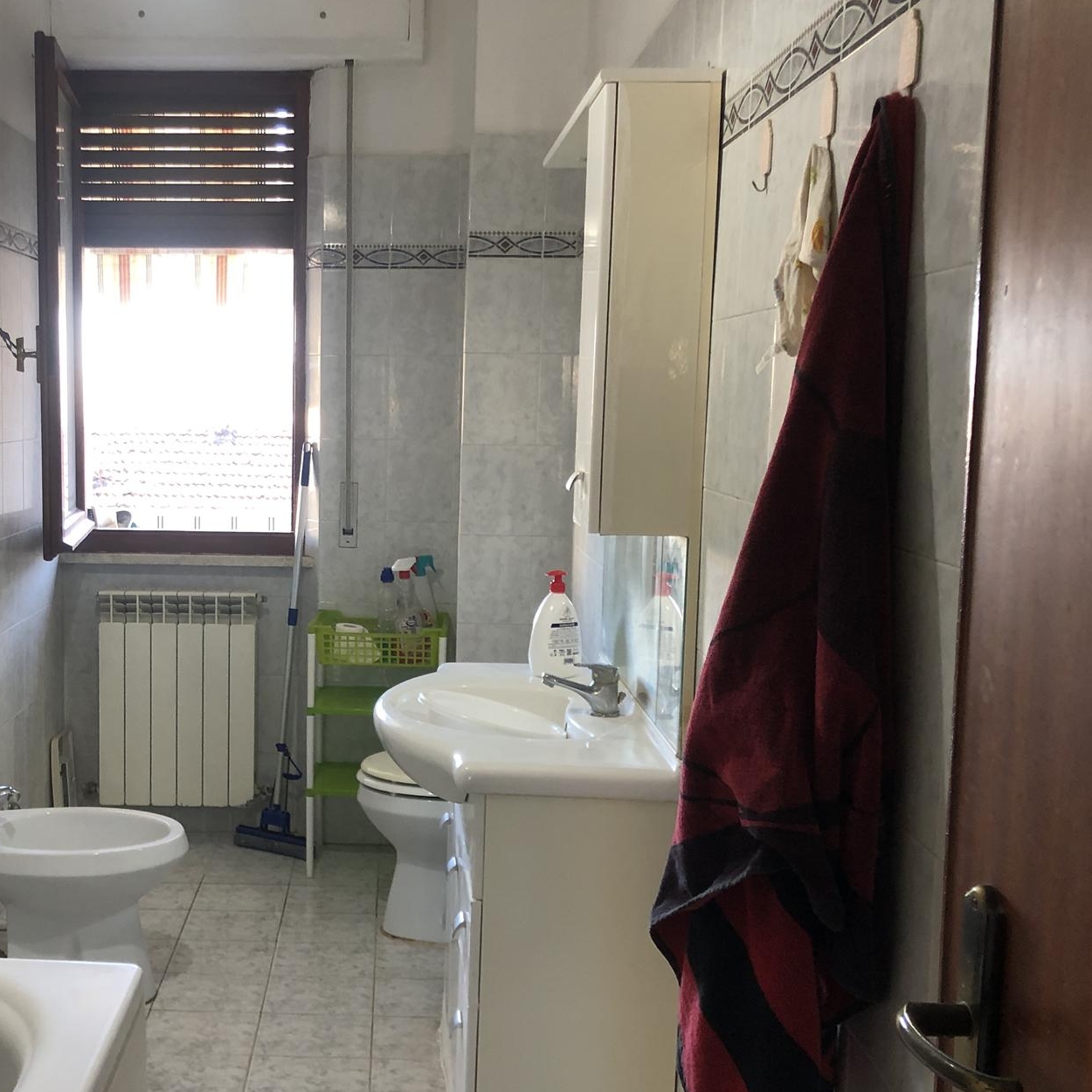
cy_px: 509
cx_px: 351
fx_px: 1356
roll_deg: -1.1
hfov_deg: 43.2
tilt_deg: -6.3
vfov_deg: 43.8
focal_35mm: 38
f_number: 1.8
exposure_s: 1/17
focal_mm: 4
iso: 40
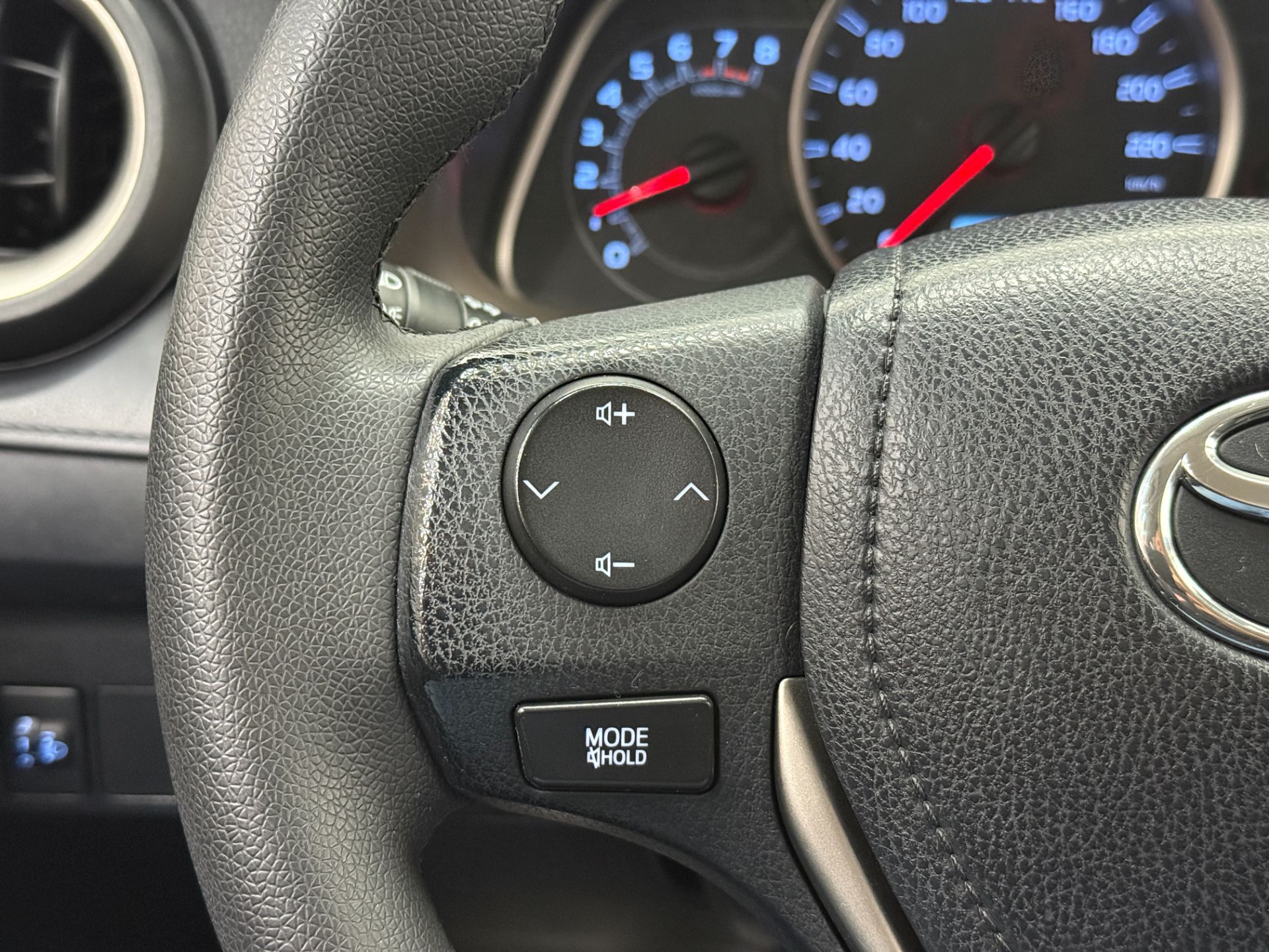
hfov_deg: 39.7
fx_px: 1760
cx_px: 634
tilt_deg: -22.4
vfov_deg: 30.3
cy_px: 476
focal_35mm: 48
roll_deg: -3.0
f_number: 1.78
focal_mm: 6.76
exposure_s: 1/30
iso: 640
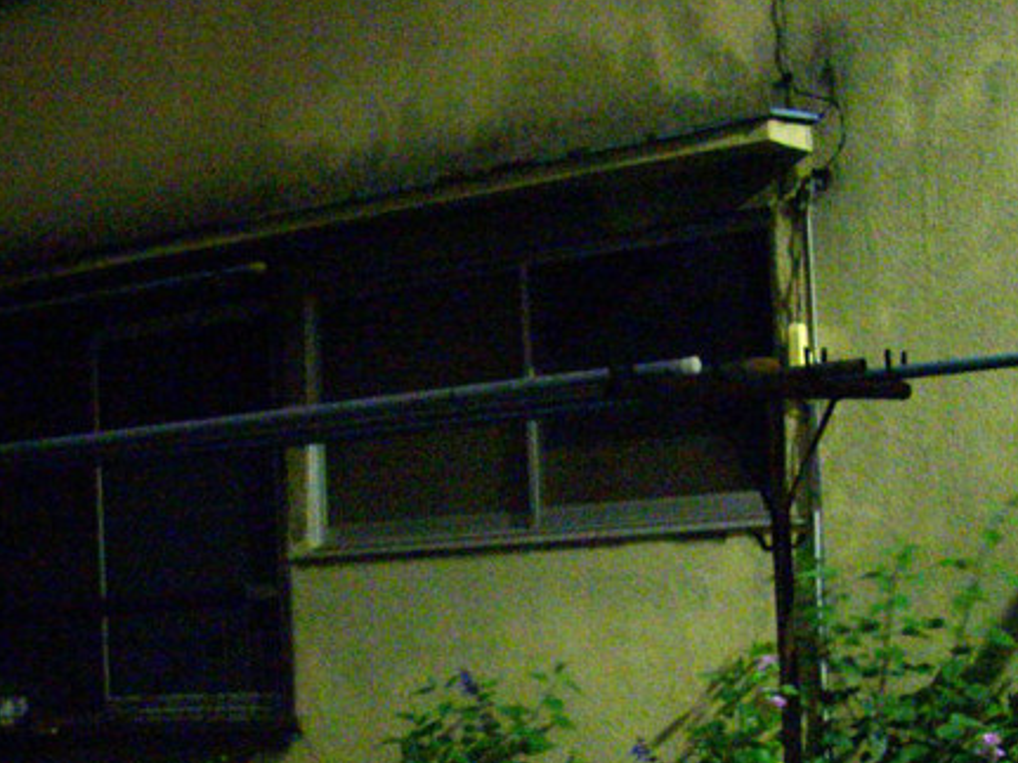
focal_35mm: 73
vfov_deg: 20.0
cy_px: 569
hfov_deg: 26.6
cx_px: 413
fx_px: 2146
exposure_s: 4
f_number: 2.8
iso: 400
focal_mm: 6.2
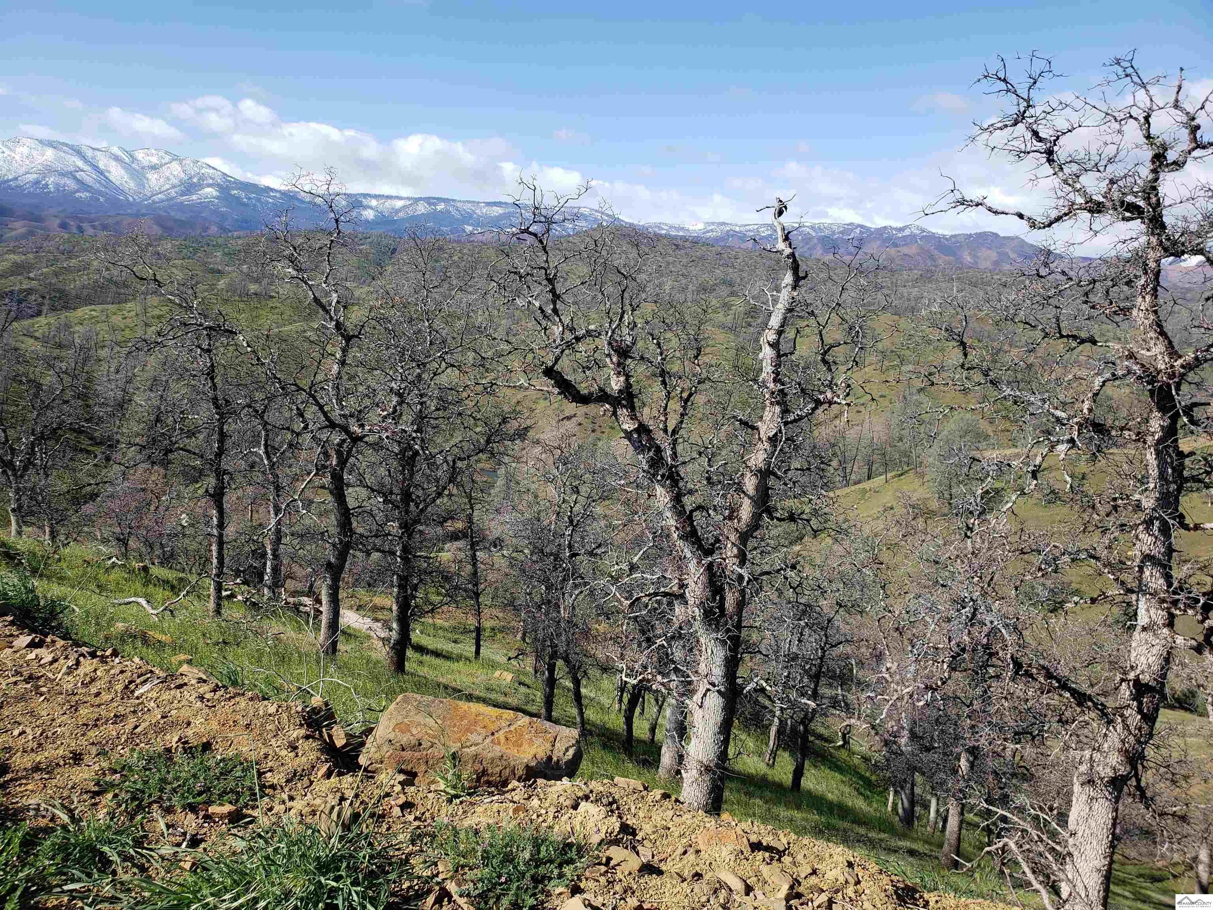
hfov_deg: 67.3
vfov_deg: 53.1
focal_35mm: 26
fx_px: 911
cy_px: 455
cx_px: 606
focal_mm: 4.3
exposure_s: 1/1067
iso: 50
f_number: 2.4
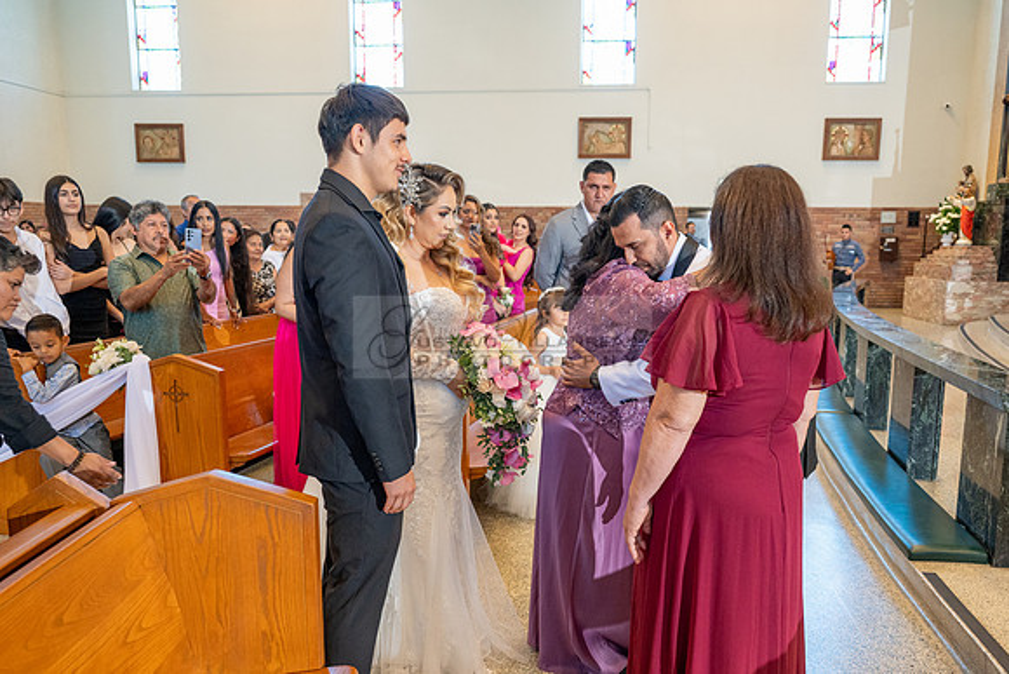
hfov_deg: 61.4
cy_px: 382
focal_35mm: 30
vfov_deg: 43.1
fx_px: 850
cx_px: 525
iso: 1000
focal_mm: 24
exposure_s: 1/200
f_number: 3.2
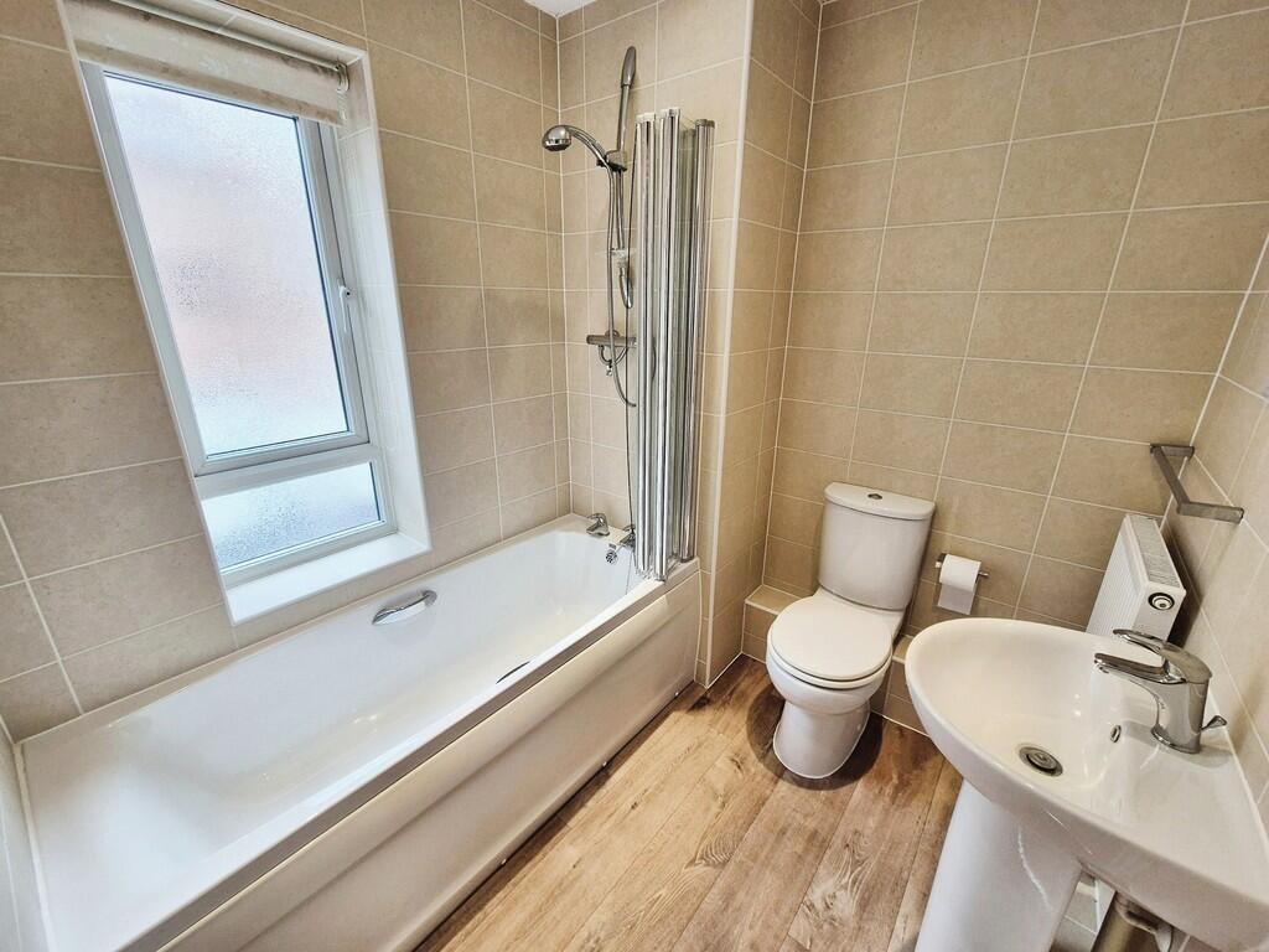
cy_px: 476
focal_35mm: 13
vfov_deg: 89.9
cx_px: 634
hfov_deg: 106.2
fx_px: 477
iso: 80
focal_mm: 2.2
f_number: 2.2
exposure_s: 1/50
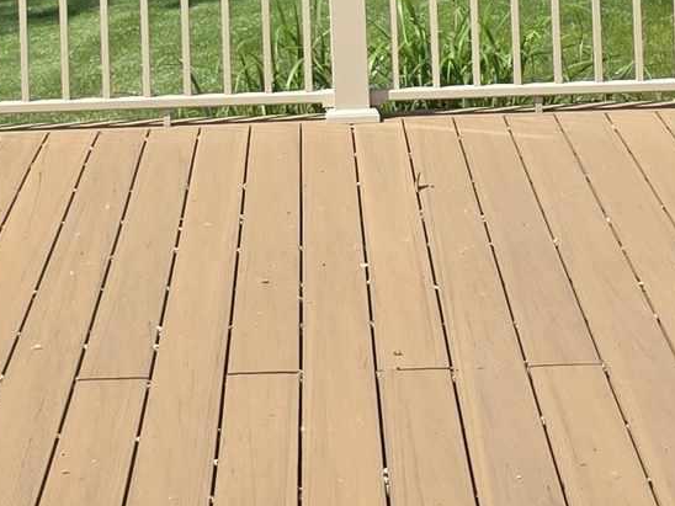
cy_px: -271
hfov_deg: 15.3
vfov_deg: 11.0
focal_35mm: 129
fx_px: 2515
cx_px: 297
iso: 80
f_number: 1.7
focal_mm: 6.3
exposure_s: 1/4237
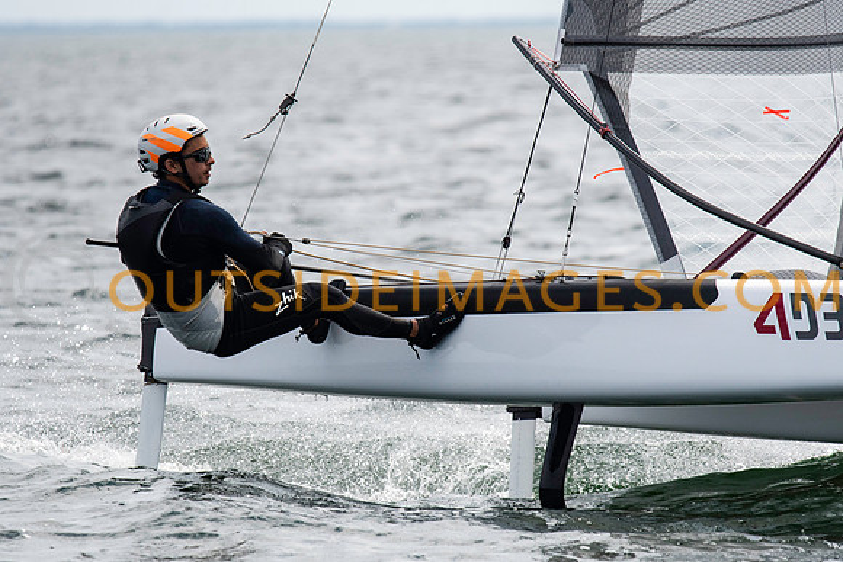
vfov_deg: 2.9
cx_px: 422
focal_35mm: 468
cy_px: 281
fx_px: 10957
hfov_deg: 4.4
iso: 400
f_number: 5
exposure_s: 1/5000
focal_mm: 300
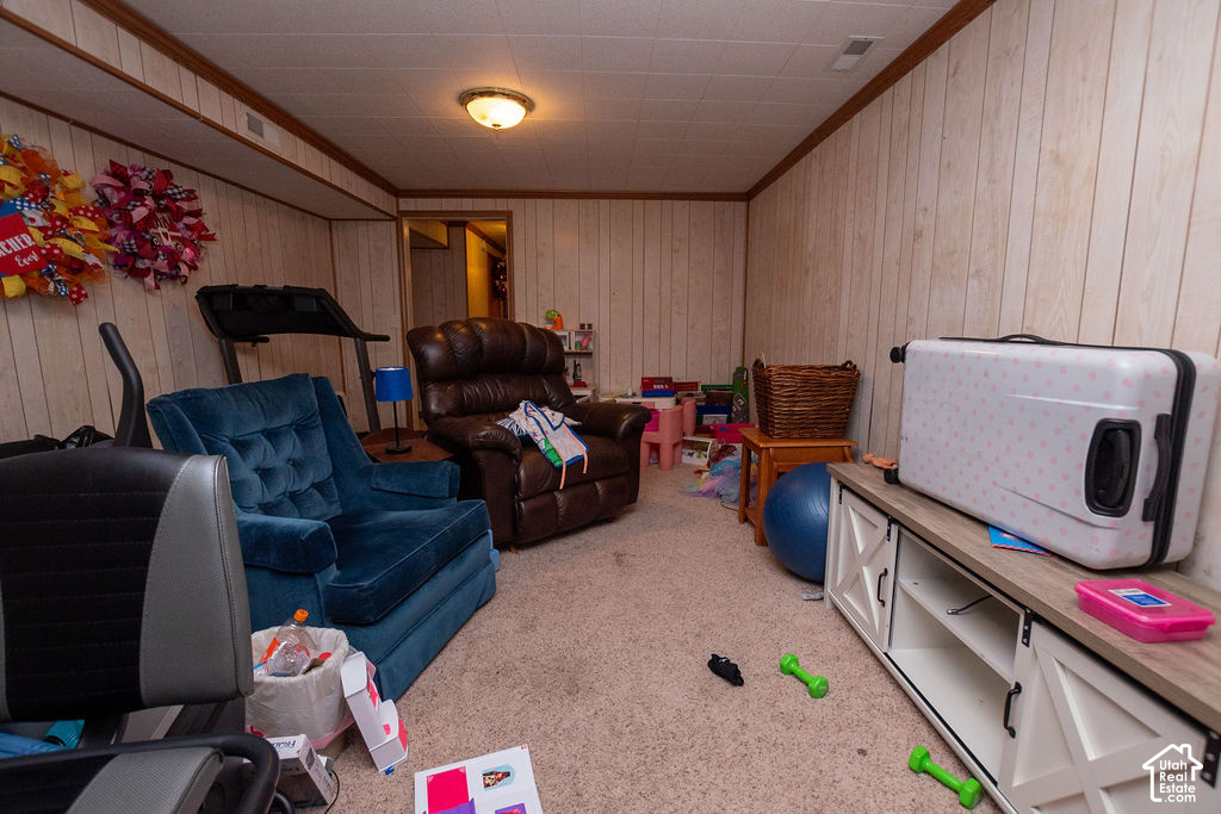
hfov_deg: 100.0
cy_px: 407
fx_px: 512
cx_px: 610
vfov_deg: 77.0
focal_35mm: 15
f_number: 5
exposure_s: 1/200
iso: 500
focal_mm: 10
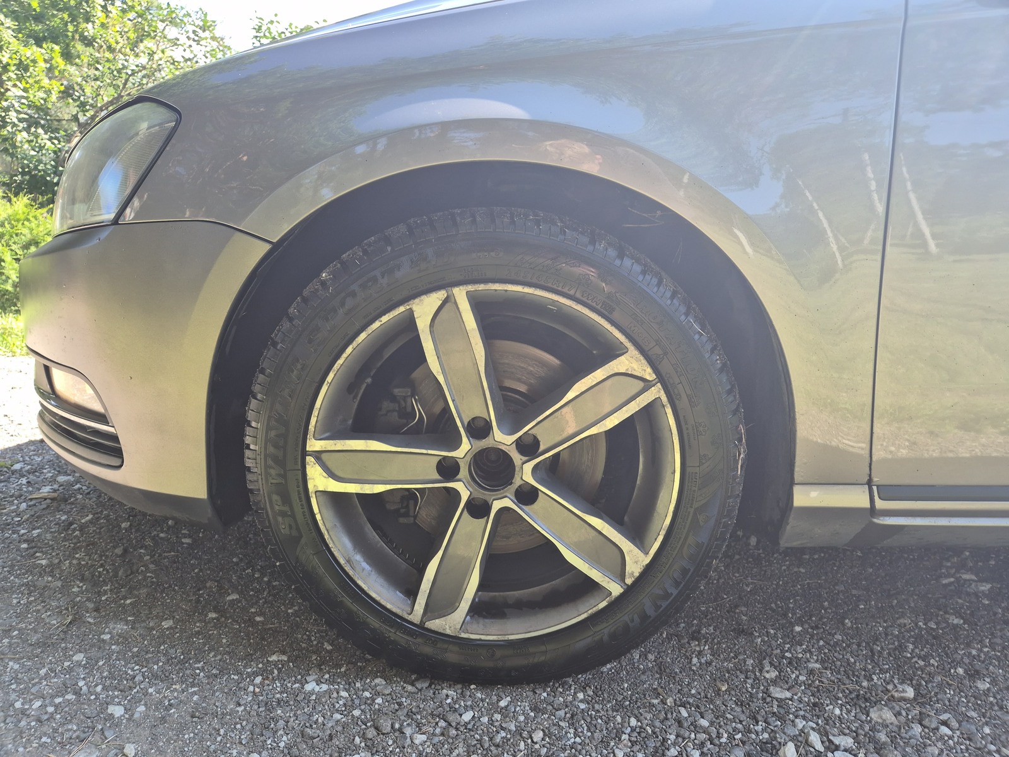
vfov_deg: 58.9
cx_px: 504
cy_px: 378
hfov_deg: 73.9
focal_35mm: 23
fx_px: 670
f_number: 1.8
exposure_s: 1/180
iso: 32
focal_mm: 5.4
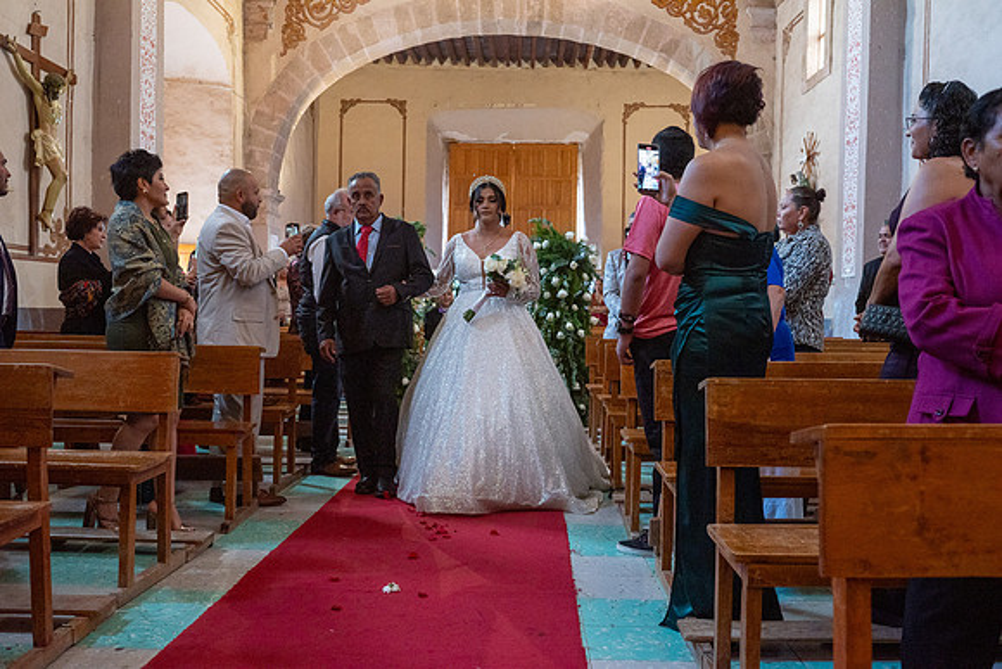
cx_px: 501
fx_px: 974
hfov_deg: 54.4
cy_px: 334
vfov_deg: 37.9
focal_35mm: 35
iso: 2500
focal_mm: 35
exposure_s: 1/160
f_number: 5
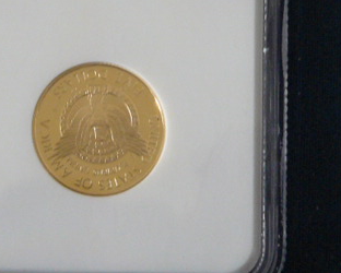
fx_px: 1798
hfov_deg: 10.8
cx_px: 90
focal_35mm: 178
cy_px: 51
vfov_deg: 8.7
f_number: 3.2
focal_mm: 9.8
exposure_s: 1/10
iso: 200
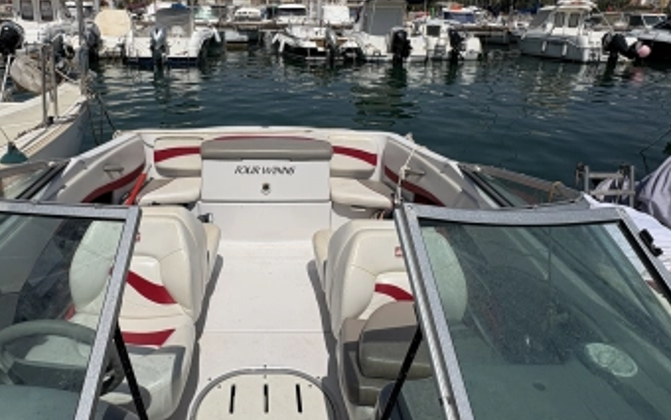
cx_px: 278
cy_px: 159
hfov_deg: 74.2
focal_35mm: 24
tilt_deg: -16.5
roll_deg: -0.6
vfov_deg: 50.7
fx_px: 439
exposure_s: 1/6135
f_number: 2.2
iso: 40
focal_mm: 2.22
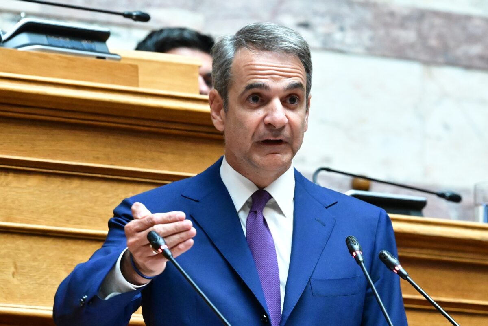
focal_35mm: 292
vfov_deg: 4.7
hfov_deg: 7.1
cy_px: 163
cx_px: 244
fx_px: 3958
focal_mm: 195
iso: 8000
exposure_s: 1/400
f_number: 5
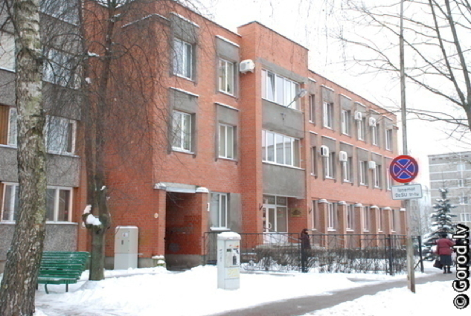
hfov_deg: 49.5
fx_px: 511
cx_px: 236
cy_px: 158
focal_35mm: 39
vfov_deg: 34.3
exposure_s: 1/90
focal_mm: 26
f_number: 4
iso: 1000
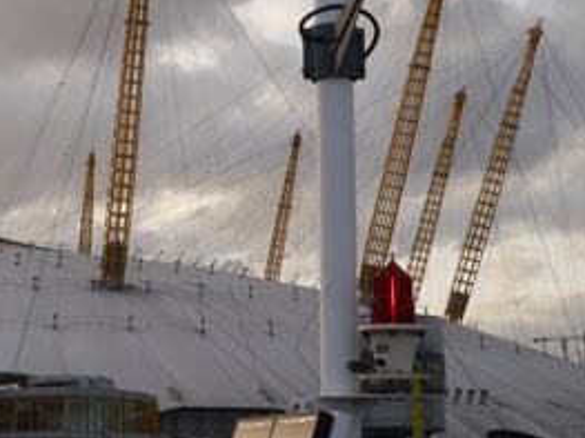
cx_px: 18
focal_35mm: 107
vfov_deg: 13.8
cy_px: 191
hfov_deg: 18.0
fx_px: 1807
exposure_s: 1/200
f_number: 6.3
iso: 160
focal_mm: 22
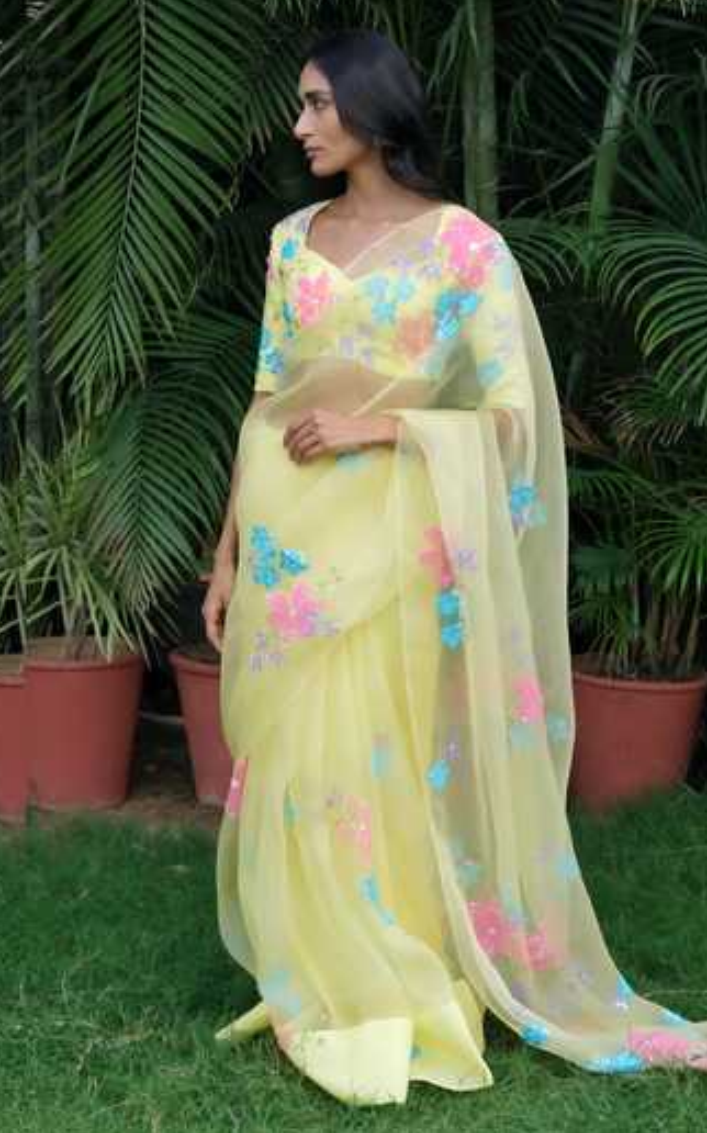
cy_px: 563
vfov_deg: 36.3
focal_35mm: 56
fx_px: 1728
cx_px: 369
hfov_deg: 23.1
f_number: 4
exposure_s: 1/250
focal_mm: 35.8
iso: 320
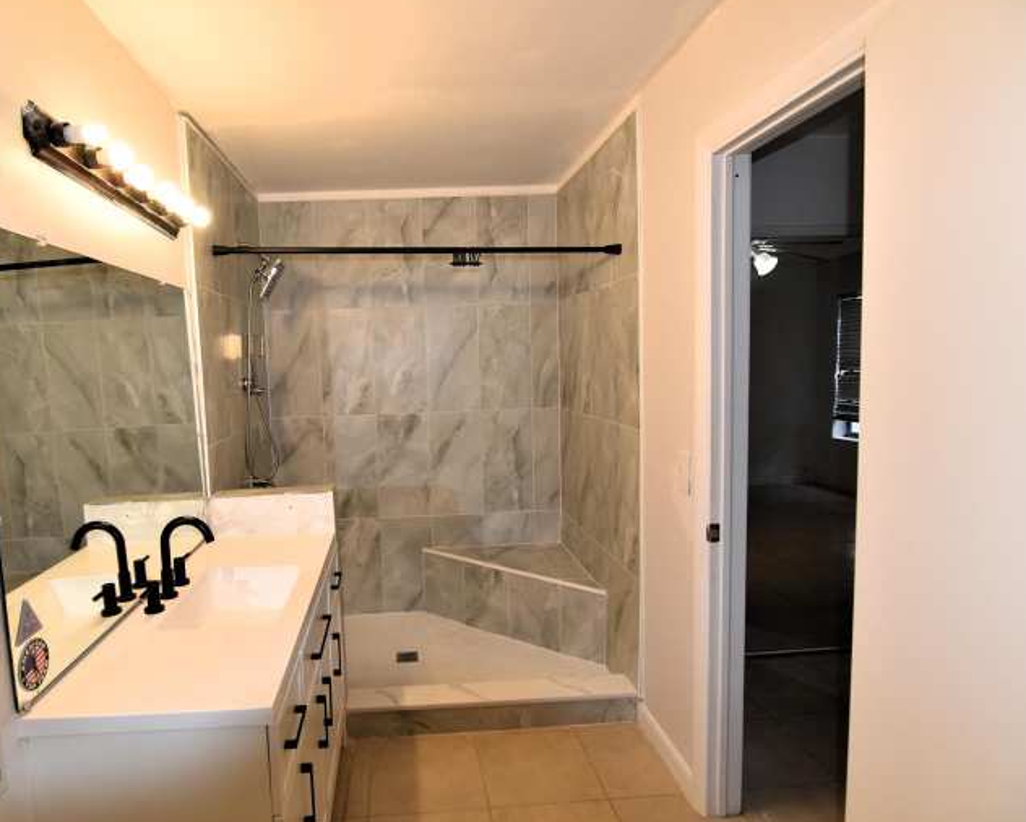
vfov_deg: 69.2
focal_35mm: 20
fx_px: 595
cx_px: 427
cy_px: 415
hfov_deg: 80.8
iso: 450
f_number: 5
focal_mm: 11
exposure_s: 1/200
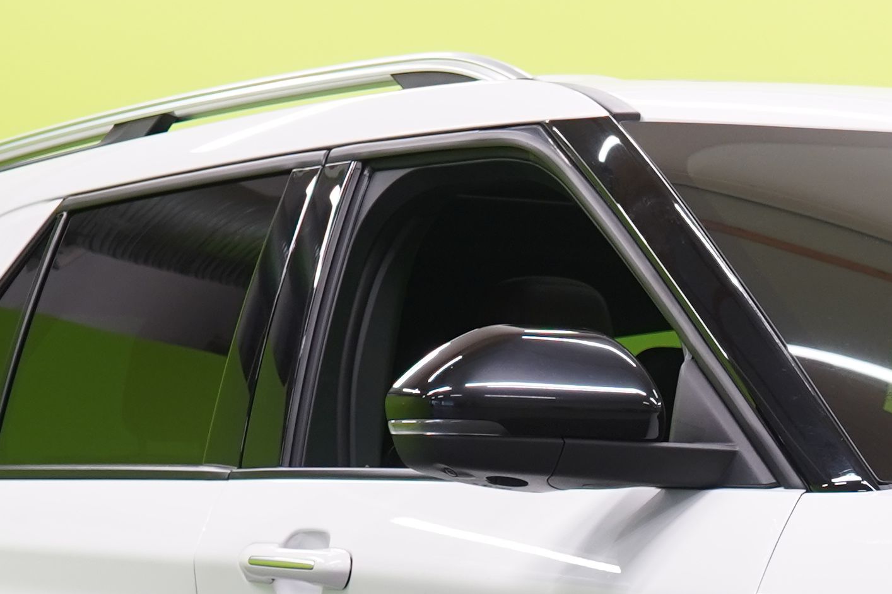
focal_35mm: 191
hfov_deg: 10.5
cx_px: 1156
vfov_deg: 7.1
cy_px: 771
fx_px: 4731
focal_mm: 45
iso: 400
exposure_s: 1/25
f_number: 5.6
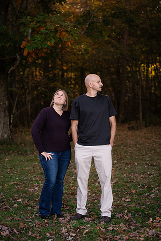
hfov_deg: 16.1
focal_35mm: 85
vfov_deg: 23.9
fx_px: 570
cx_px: 80
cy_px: 120
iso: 320
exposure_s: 1/400
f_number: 3.5
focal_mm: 85
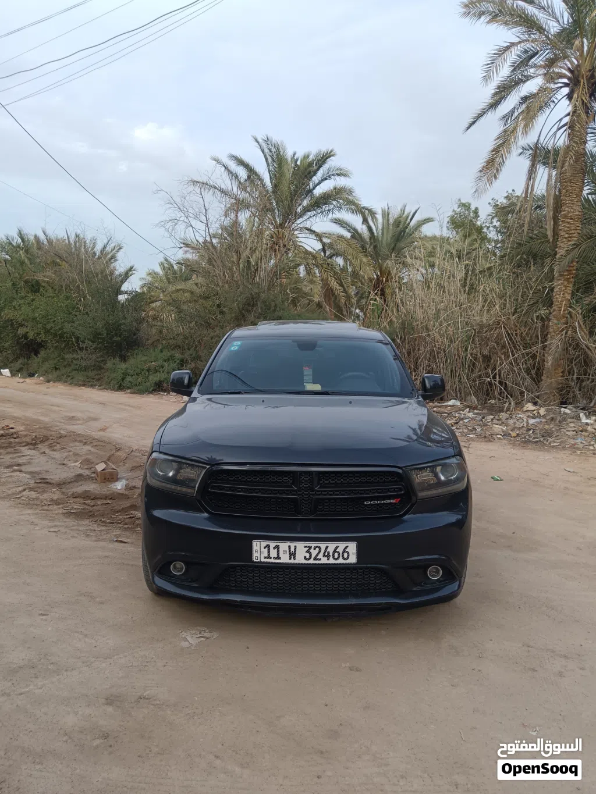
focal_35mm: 27
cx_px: 298
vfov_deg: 65.3
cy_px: 397
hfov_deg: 51.4
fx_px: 620
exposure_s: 1/235
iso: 100
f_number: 1.9
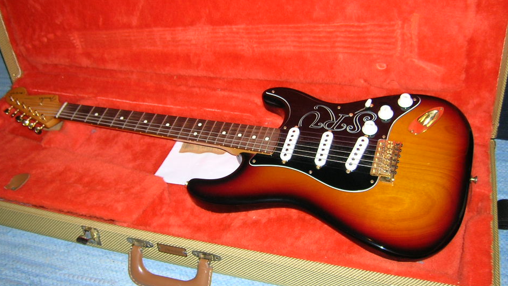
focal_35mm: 40
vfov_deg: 29.7
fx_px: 539
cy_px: 125
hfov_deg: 50.5
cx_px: 250
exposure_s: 1/60.1
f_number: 2.9
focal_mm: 5.7
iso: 50
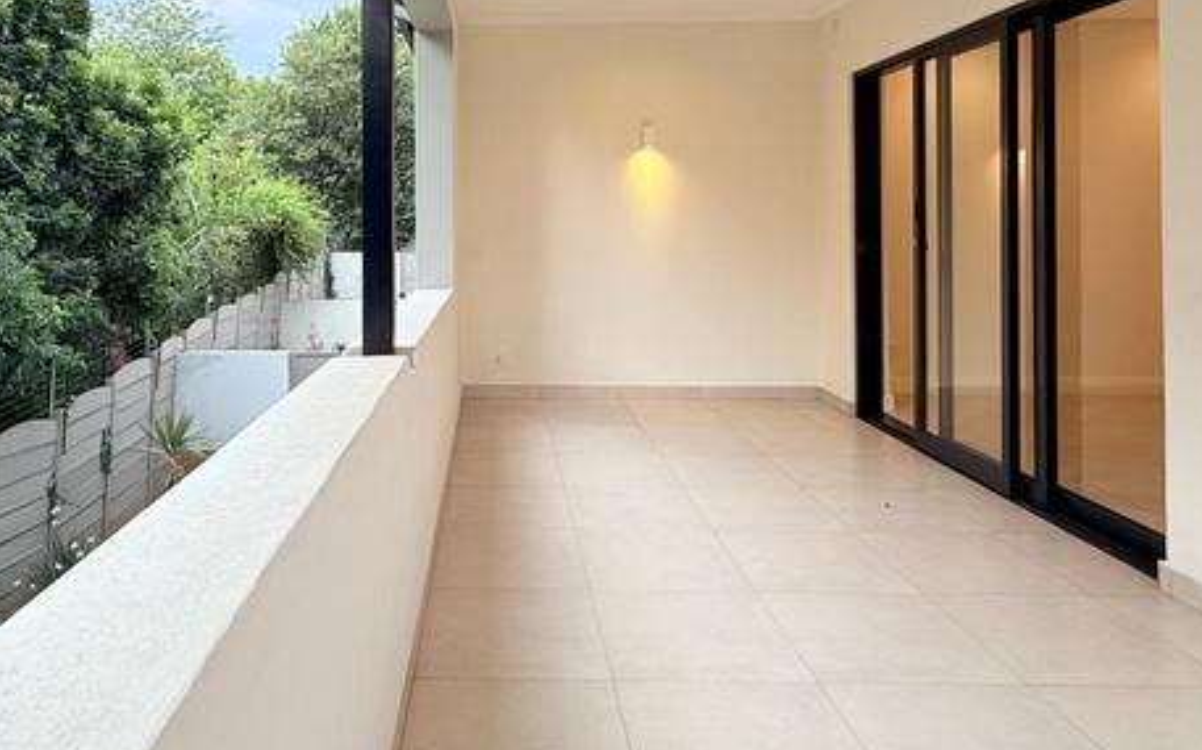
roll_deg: +0.7
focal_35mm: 26
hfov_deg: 69.7
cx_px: 479
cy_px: 218
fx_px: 851
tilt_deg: +0.7
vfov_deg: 46.4
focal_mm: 2.22
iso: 80
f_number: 2.2
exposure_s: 1/100
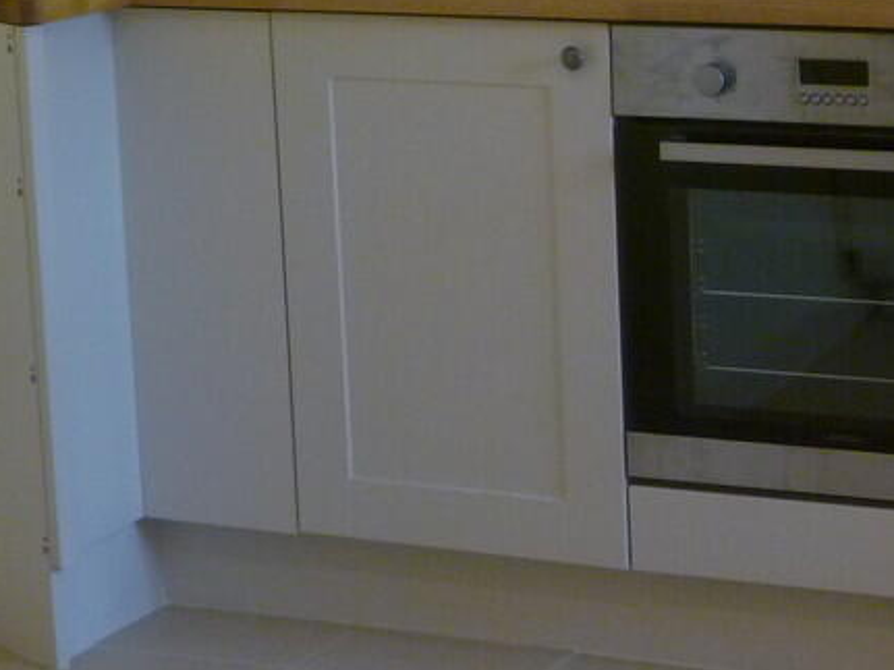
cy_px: 139
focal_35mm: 114
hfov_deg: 16.9
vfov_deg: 12.9
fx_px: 2943
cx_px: 886
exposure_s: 1/40
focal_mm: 8.6
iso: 320
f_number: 3.5
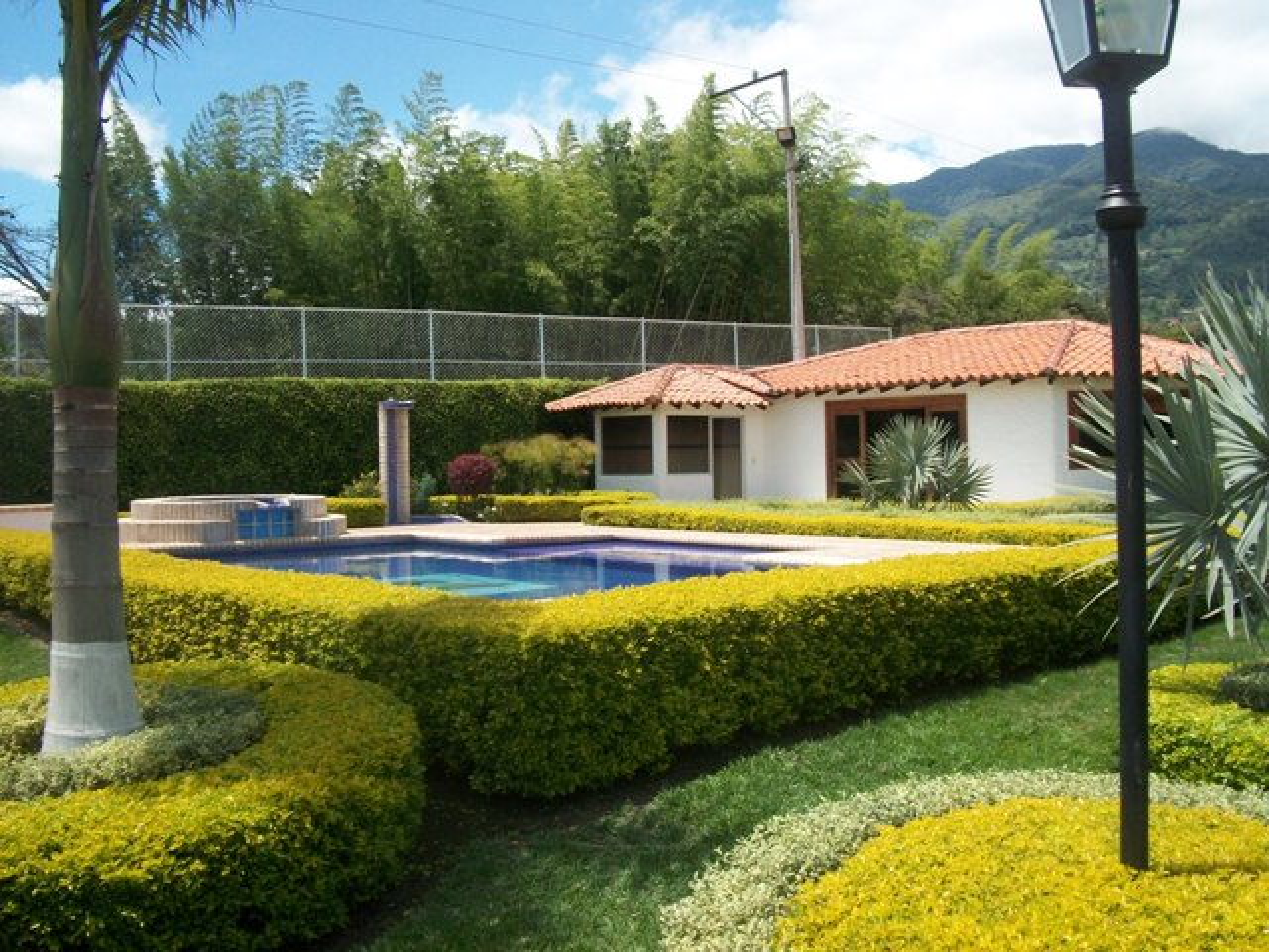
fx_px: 1173
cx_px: 634
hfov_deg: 56.8
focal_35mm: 32
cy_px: 476
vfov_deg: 44.2
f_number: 5.5
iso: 80
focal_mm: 5.7
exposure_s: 1/320
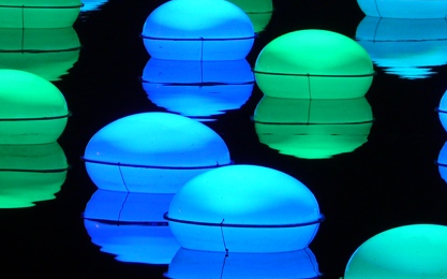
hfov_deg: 3.3
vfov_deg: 2.0
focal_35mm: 643
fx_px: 7828
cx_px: 238
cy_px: 62
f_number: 3.6
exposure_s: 1/20
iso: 200
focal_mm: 57.7
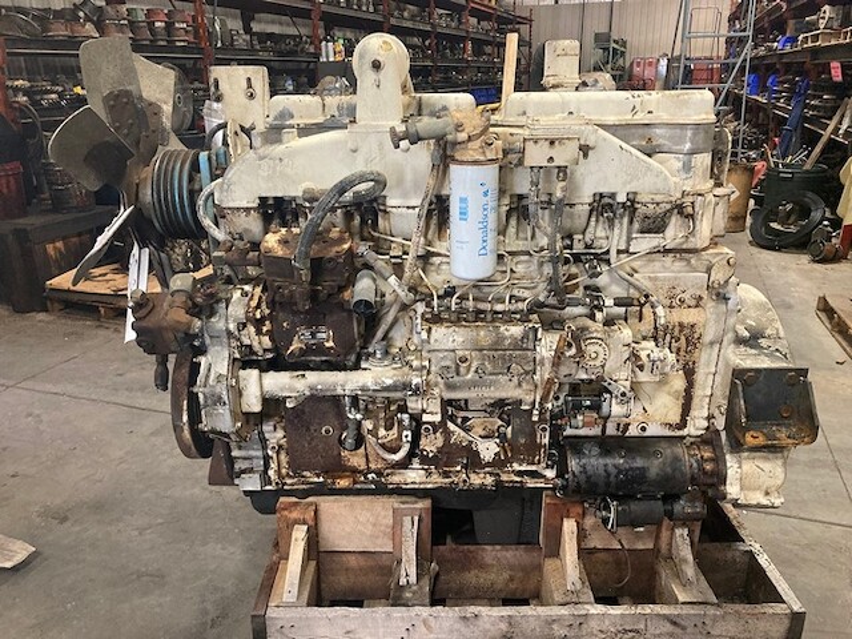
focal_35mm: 28
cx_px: 426
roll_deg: +0.4
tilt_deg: -20.2
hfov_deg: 63.4
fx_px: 689
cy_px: 320
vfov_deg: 49.7
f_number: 1.8
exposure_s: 1/40
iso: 250
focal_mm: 3.99
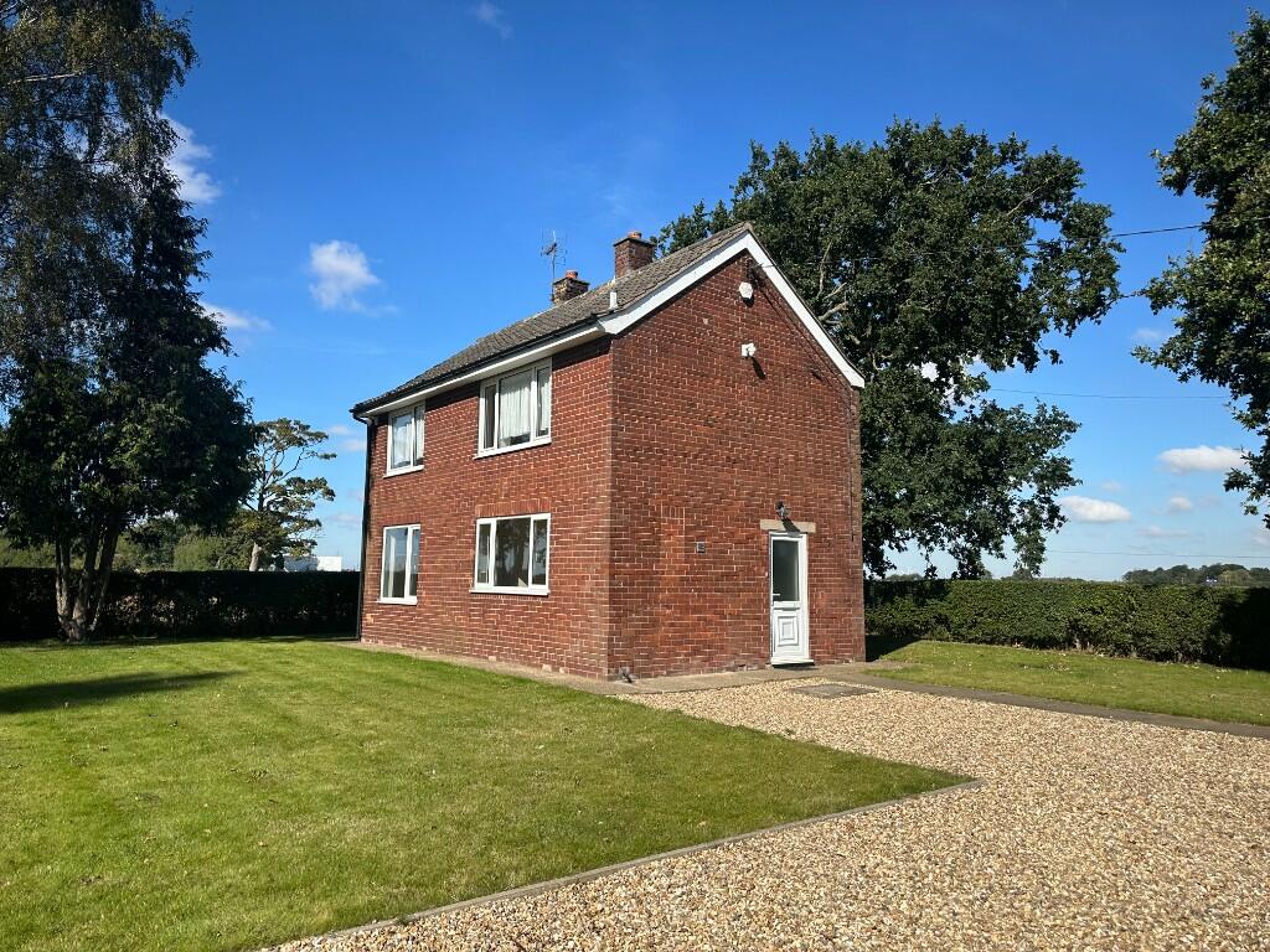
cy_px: 476
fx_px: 881
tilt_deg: +6.7
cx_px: 635
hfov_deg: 71.6
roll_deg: -0.4
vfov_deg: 56.8
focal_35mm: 24
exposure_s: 1/4184
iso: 80
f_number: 1.78
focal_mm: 6.86
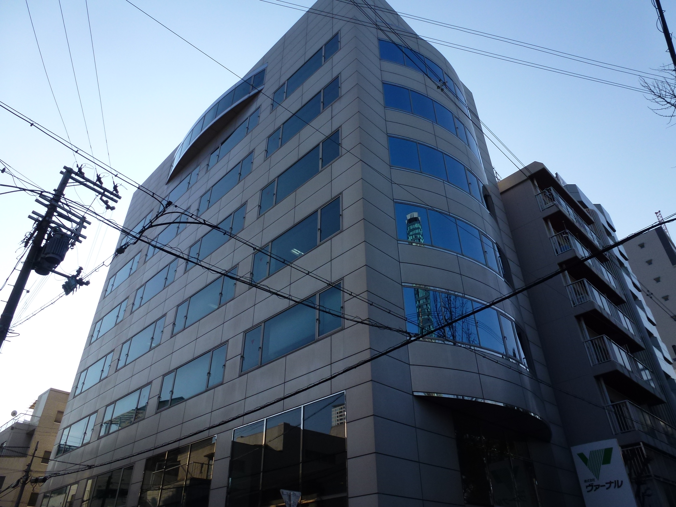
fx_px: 469
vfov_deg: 56.8
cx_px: 338
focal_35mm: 24
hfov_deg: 71.6
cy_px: 254
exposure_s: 1/640
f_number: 4
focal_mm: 4.3
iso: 100
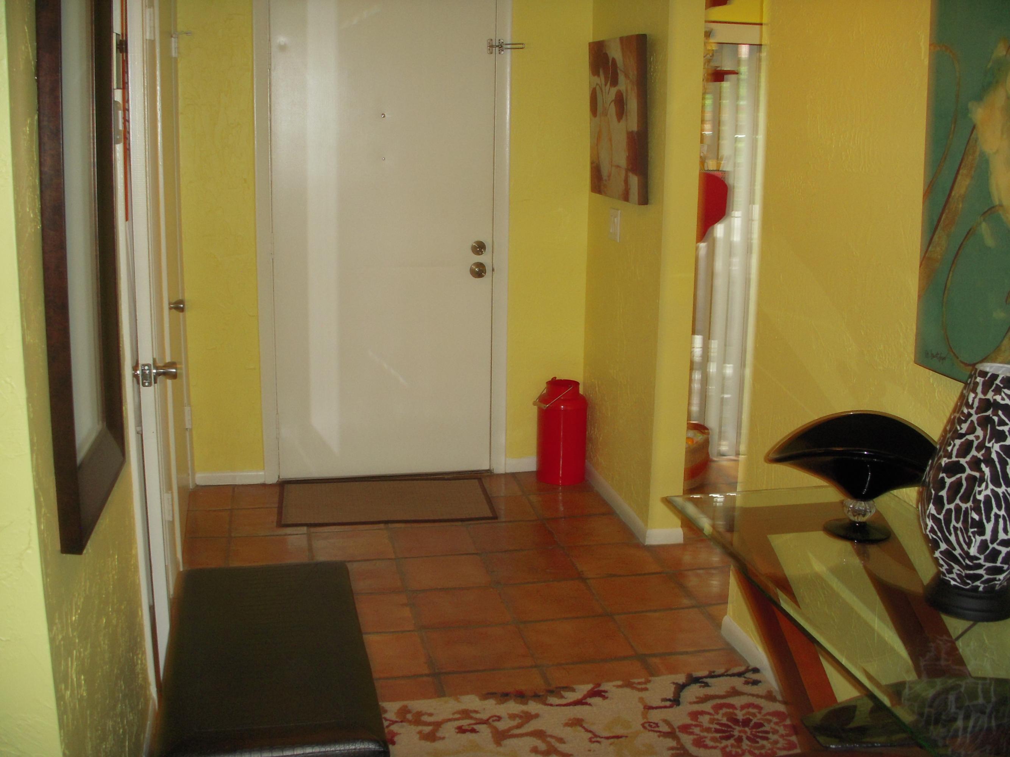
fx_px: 1109
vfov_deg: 37.7
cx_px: 505
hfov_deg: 49.0
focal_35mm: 38
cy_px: 378
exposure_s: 1/50
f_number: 3.3
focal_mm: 6.3
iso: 160
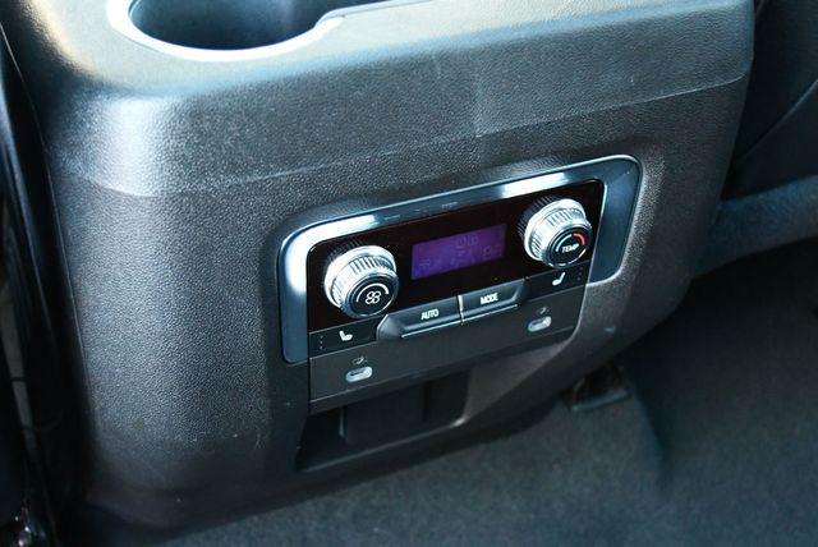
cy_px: 274
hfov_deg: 41.1
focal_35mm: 48
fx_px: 1092
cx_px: 409
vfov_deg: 28.1
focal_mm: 24
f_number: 4
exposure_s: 1/60
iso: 4000
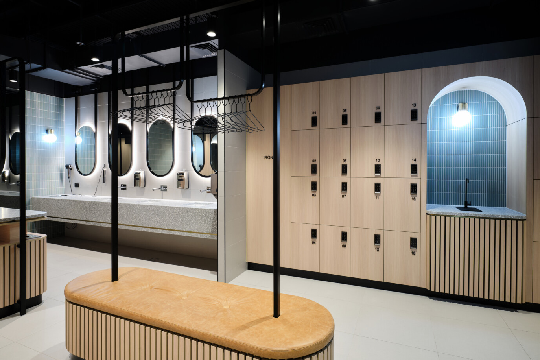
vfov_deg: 64.5
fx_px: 285
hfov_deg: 86.9
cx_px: 267
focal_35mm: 19
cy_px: 173
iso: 100
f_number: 11
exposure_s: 2
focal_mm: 23
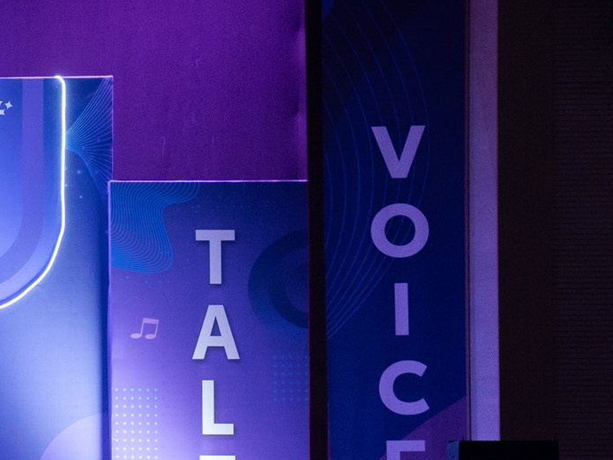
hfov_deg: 10.2
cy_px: 338
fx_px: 3241
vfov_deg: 8.1
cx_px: -501
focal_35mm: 183
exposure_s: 1/250
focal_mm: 50.4
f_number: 2.8
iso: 1000
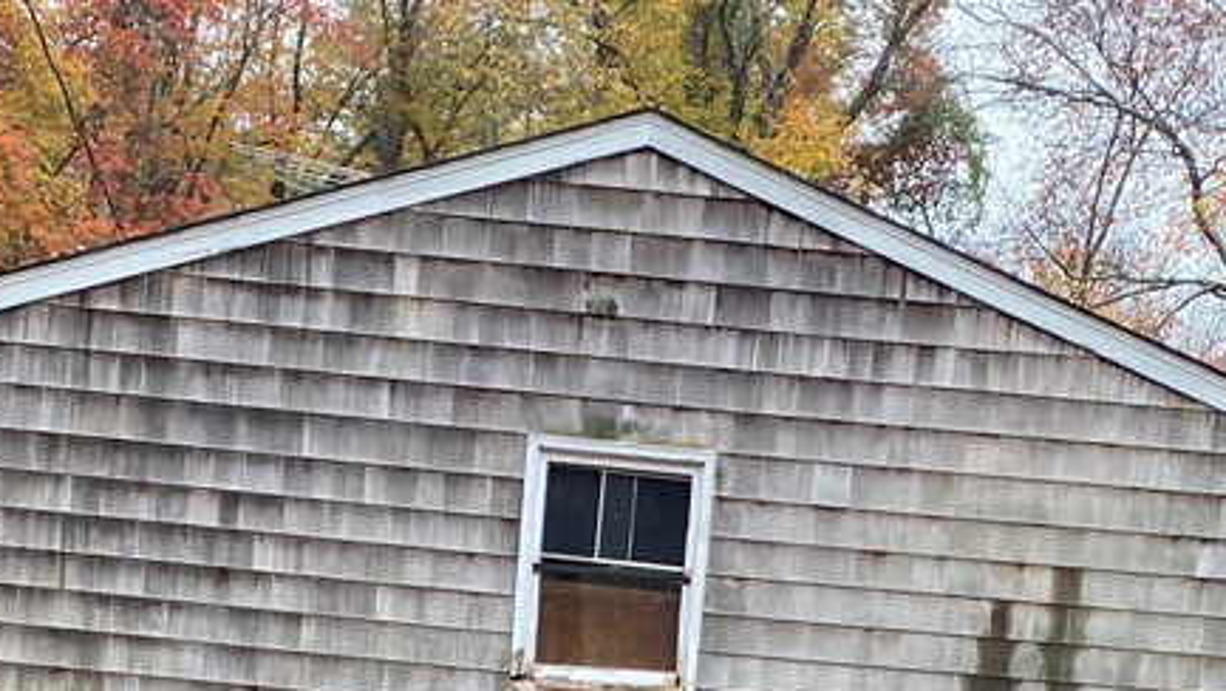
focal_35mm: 67
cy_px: 1065
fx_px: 2179
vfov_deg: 16.3
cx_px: 637
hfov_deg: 31.4
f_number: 1.8
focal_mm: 4.25
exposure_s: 1/163
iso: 32
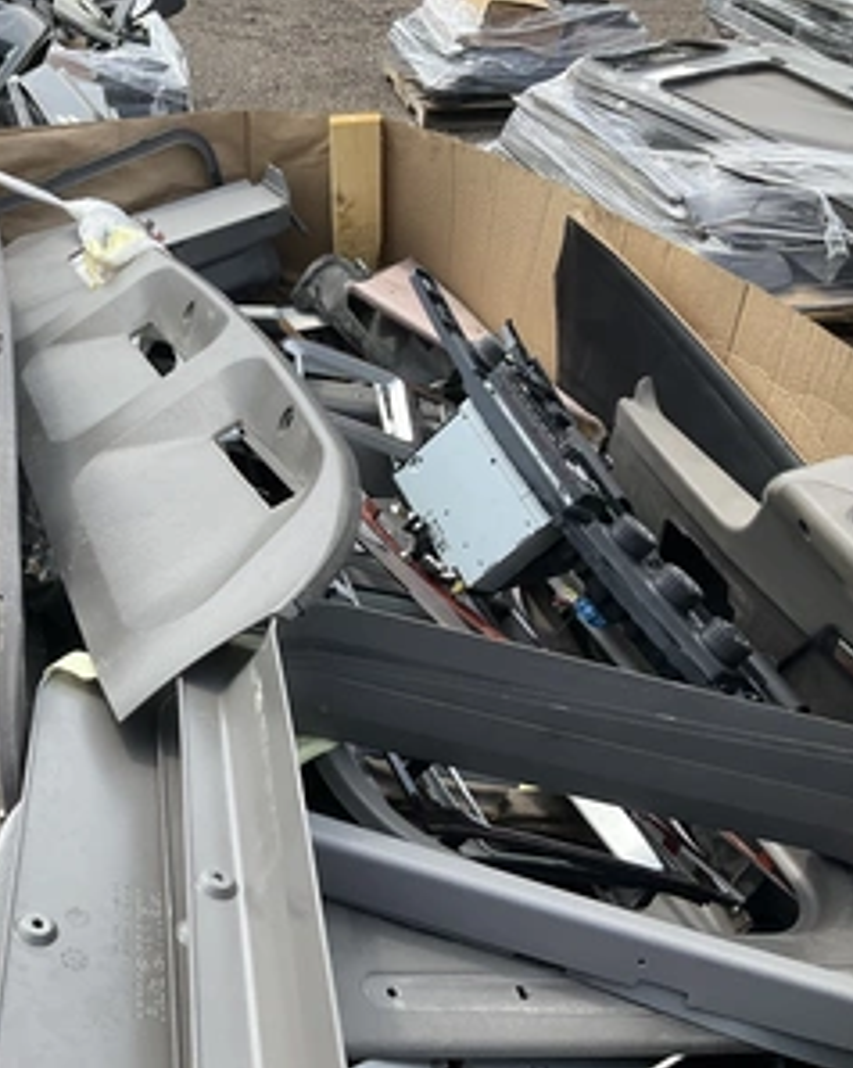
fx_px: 1200
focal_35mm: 38
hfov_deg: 38.3
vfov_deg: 48.0
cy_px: 534
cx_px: 233
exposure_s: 1/759
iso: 25
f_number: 1.8
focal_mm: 3
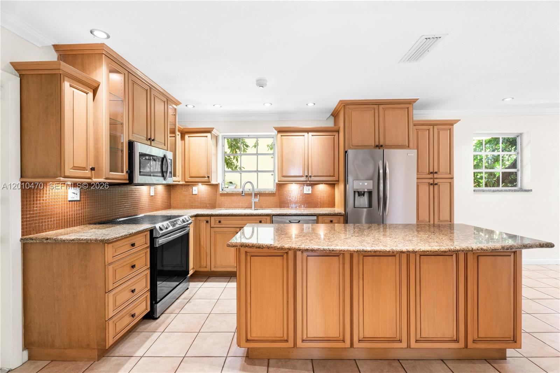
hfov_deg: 96.7
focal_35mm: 16
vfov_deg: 73.7
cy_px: 186
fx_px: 249
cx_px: 280
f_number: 8
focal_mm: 16
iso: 400
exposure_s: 1/2.5
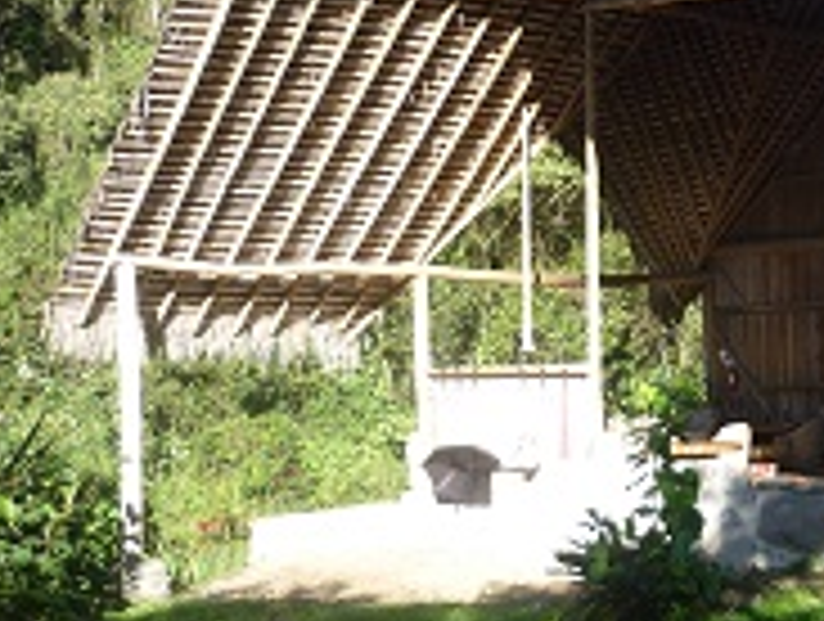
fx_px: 1717
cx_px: 783
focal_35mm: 72
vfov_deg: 20.2
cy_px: 99
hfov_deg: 25.9
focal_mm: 5.5
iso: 100
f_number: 2.8
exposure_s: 1/320
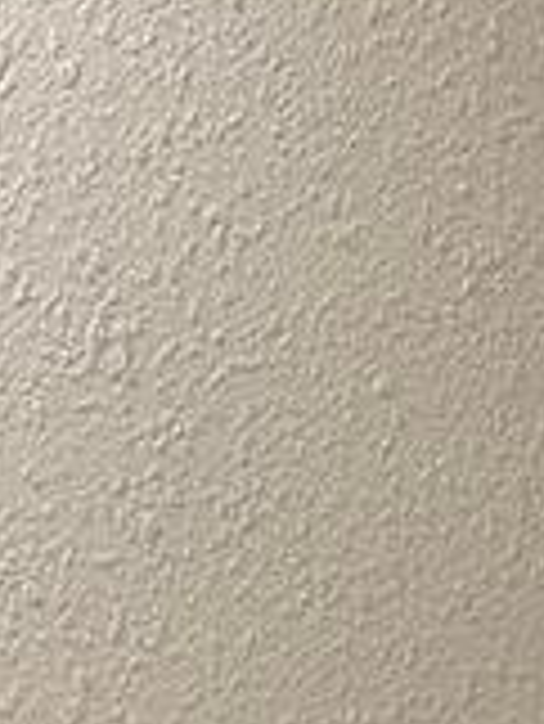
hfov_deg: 8.0
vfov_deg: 9.4
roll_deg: +0.2
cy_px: 1916
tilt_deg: -14.3
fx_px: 3746
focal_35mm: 179
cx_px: 994
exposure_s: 1/60
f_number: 1.78
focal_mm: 6.86
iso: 125
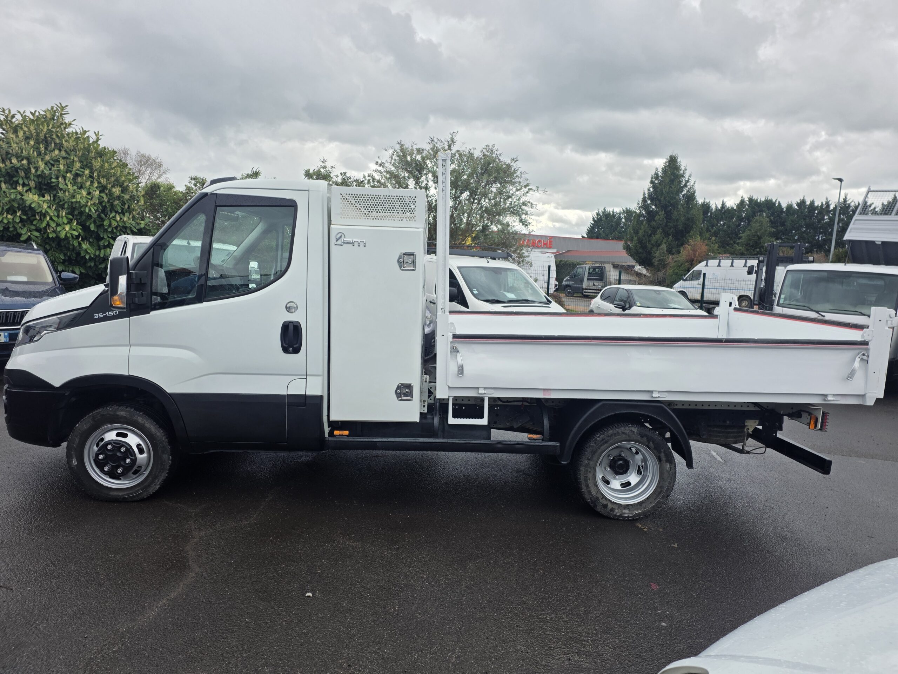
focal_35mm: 23
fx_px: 597
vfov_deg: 58.9
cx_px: 449
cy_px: 337
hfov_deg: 73.9
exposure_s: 1/1700
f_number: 1.7
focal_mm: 6.25
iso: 80
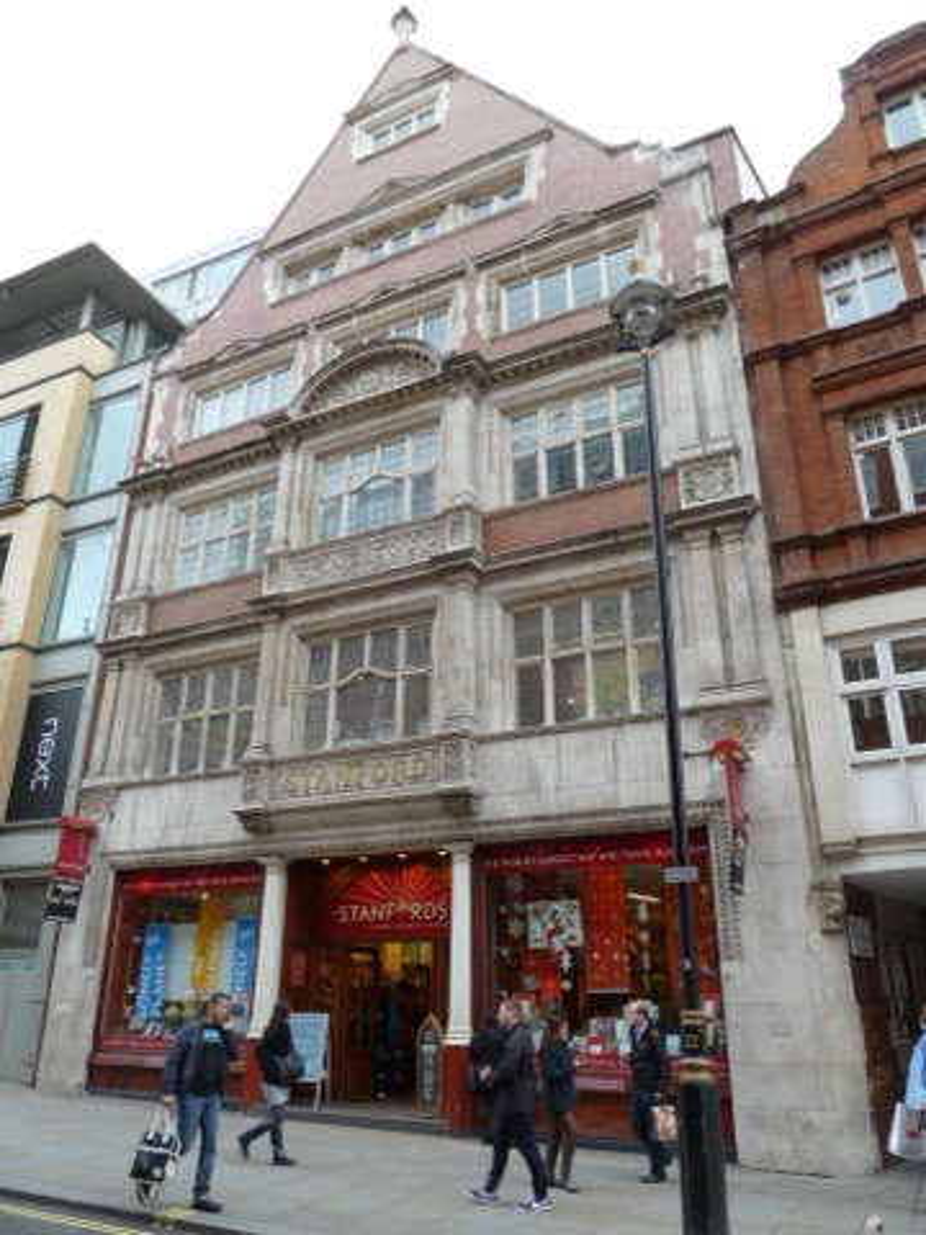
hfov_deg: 54.9
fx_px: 892
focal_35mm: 25
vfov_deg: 69.4
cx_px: 463
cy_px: 618
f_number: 3.3
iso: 80
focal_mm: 4.1
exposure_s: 1/60
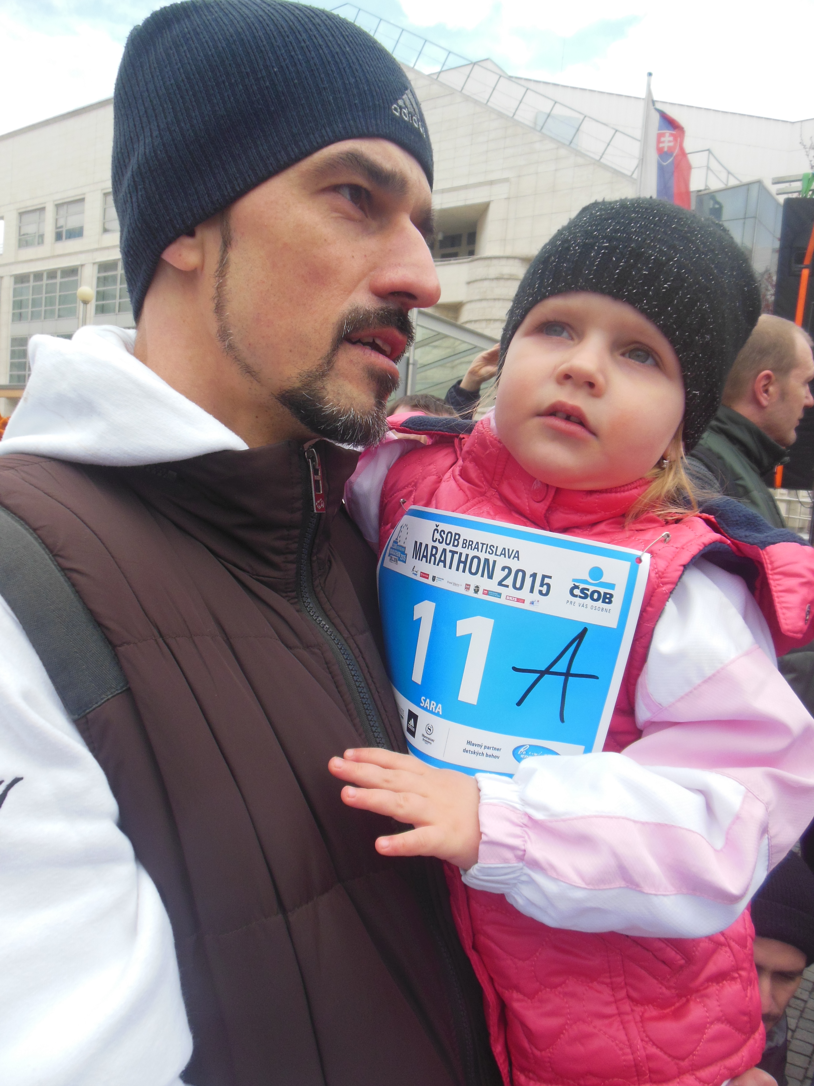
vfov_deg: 69.4
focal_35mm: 25
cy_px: 543
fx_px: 784
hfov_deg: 54.9
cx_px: 407
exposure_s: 1/500
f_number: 3.2
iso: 125
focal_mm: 4.5
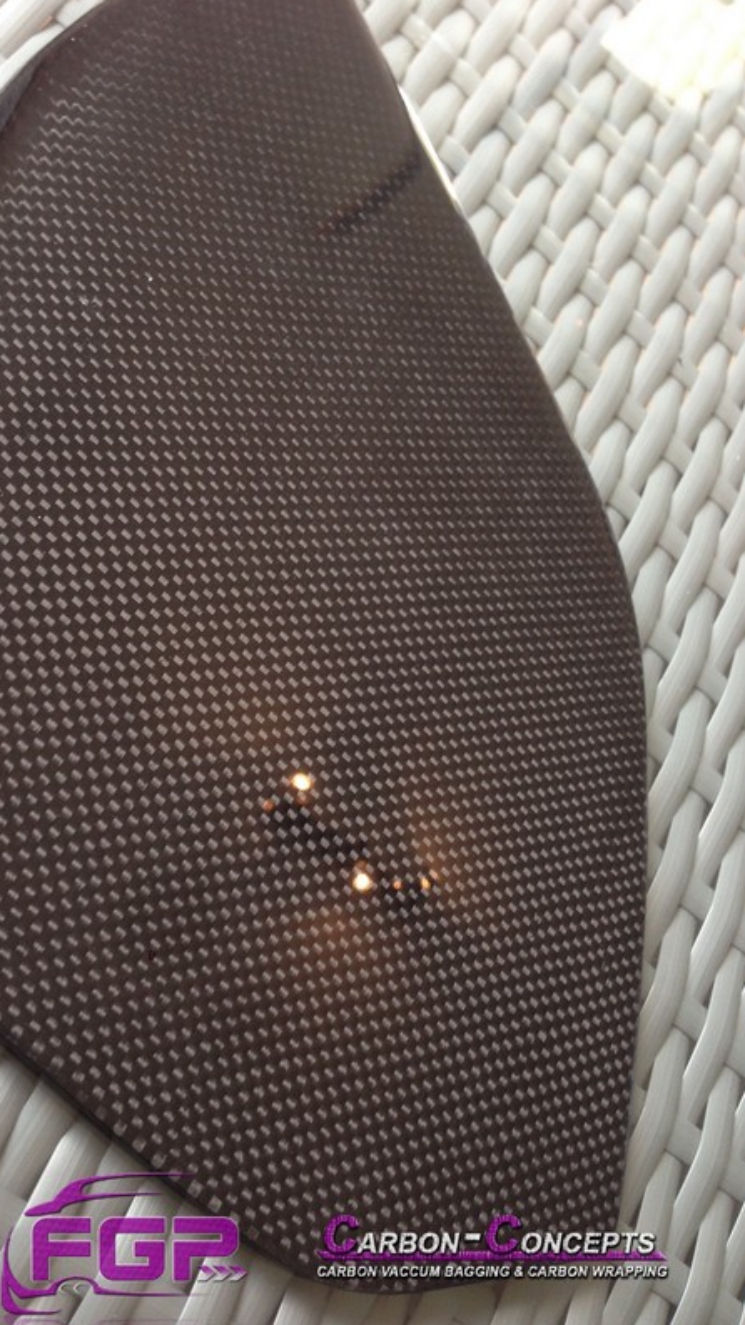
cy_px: 672
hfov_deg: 31.7
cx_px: 237
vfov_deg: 54.0
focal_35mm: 37
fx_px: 1300
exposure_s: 1/24
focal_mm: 4.12
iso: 50
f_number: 2.4
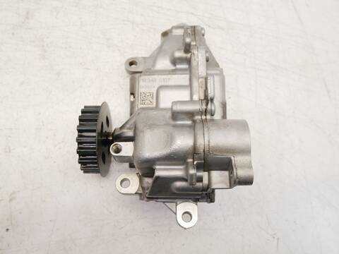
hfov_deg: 60.0
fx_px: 294
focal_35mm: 30
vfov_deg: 46.8
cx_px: 170
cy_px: 127
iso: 500
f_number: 3.8
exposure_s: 1/60
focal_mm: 15
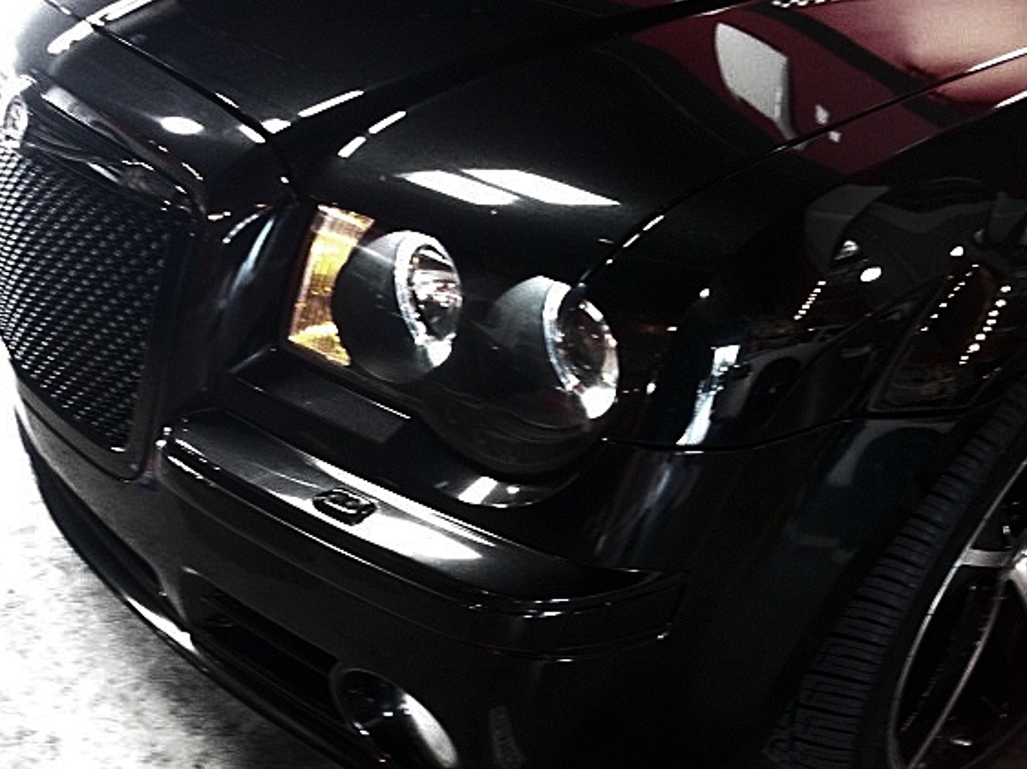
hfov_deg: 45.8
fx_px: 1216
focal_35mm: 41
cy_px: 424
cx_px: 517
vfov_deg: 35.1
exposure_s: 1/13
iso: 800
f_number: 2.8
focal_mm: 6.3
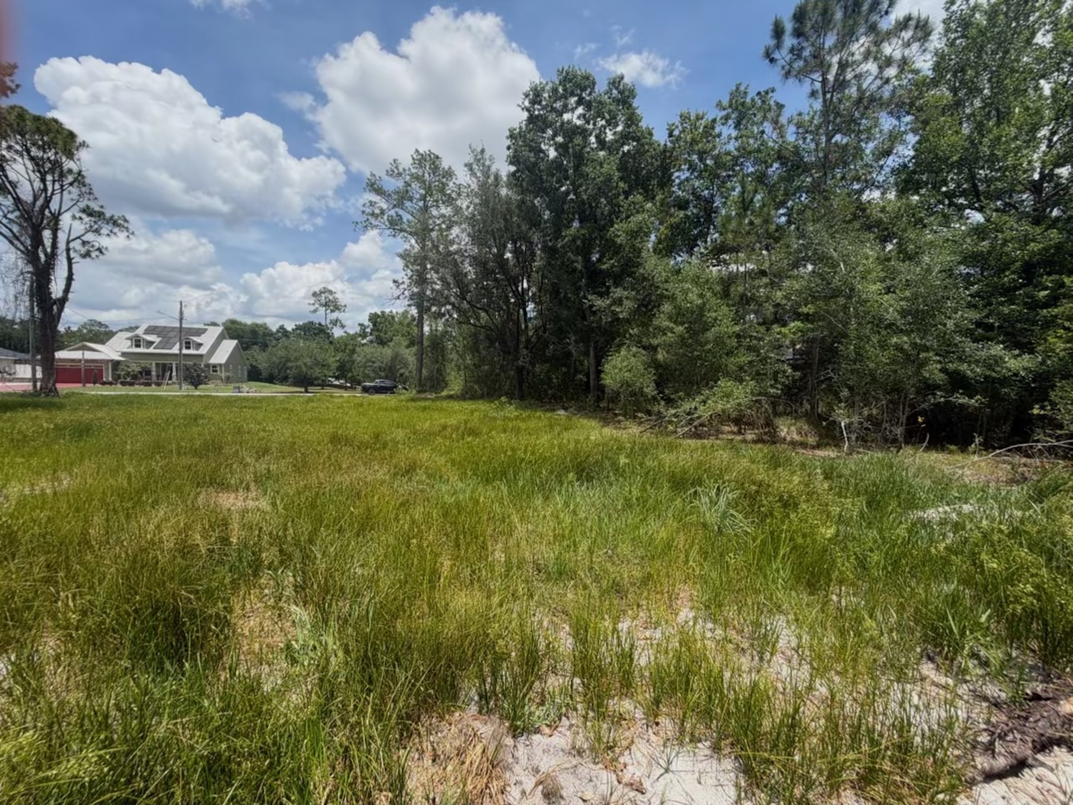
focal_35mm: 14
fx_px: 434
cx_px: 536
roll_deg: -1.5
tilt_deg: -2.9
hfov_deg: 102.1
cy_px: 402
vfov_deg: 85.7
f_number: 2.2
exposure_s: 1/770
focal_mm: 2.22
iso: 25
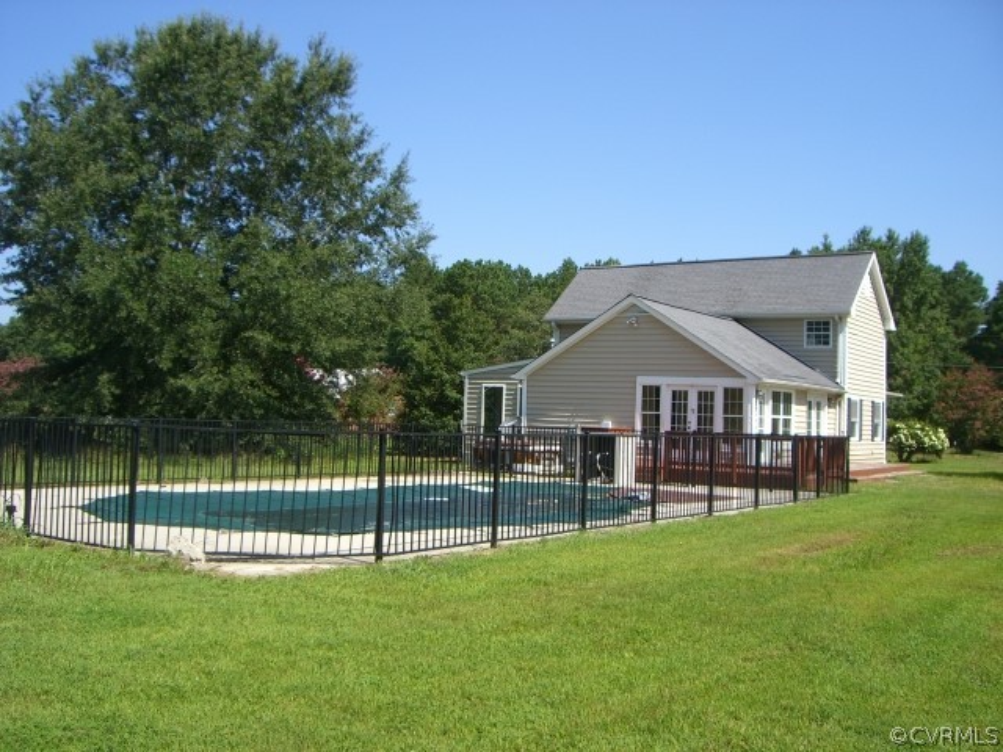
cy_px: 376
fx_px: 1101
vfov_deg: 37.7
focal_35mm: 38
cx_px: 502
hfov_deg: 49.0
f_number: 4.3
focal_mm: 6.2
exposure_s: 1/500
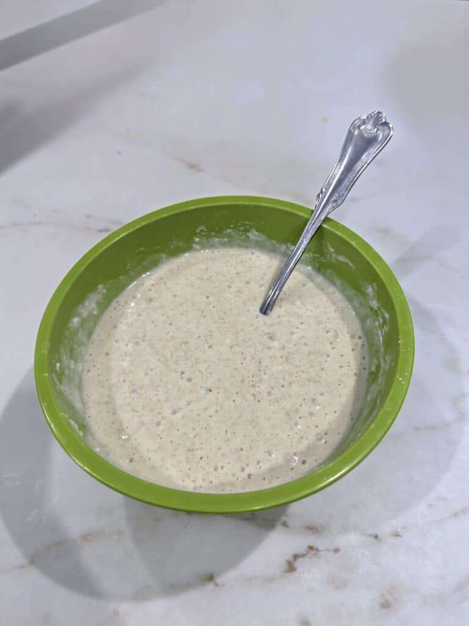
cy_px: 313
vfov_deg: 71.6
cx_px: 234
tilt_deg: -48.6
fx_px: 434
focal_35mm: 24
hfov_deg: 56.8
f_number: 1.78
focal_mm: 6.76
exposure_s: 1/120
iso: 200
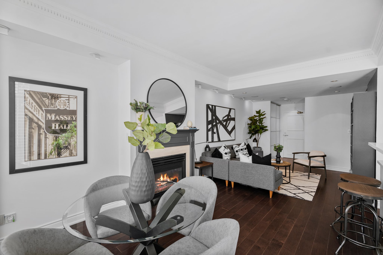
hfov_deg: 96.7
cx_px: 192
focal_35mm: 16
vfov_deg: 73.7
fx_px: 170
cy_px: 128
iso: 250
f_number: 5
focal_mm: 16
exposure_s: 1/30
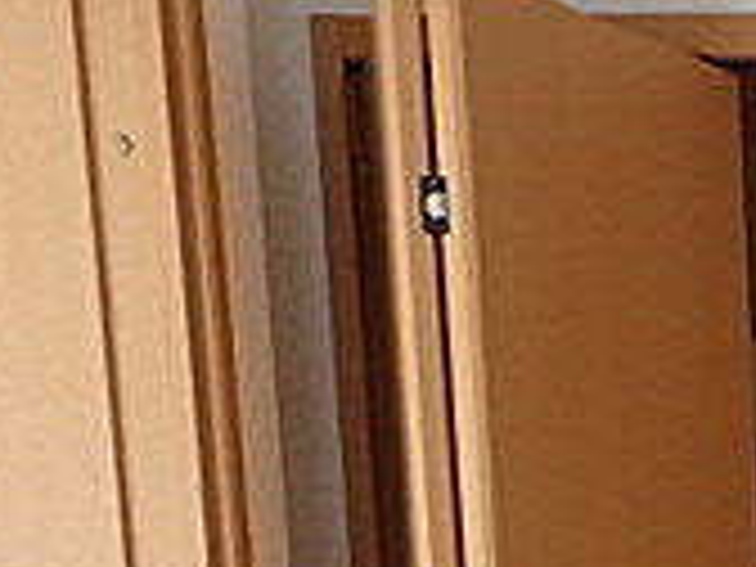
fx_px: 2075
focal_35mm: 95
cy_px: 1030
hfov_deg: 18.0
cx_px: 1197
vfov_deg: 13.8
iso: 100
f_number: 2.8
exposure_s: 1/80
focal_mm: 4.5
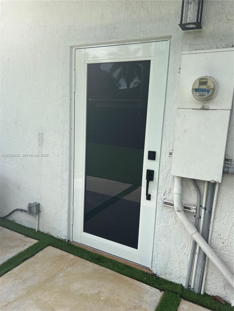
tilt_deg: -6.8
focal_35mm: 26
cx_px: 117
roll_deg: -2.9
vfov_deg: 67.3
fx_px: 234
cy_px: 156
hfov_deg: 53.1
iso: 50
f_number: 1.5
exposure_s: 1/2299
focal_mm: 5.7
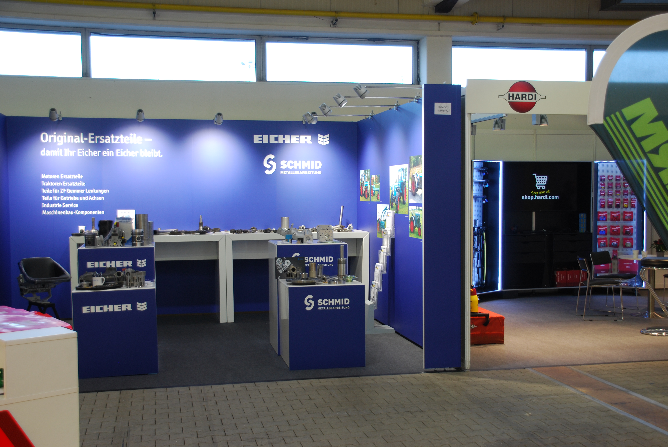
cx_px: 334
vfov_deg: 29.9
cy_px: 224
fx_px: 836
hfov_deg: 43.6
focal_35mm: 45
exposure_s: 1/30
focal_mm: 30
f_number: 4
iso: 220
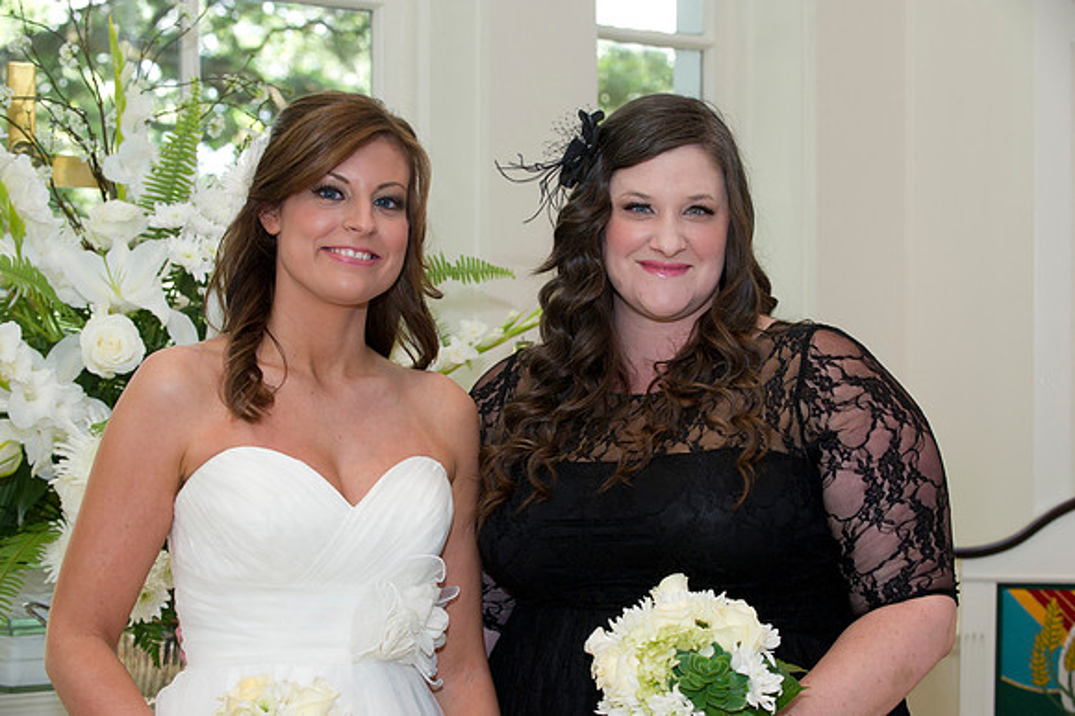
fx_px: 2566
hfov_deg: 23.7
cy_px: 358
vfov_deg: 15.9
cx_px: 538
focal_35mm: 86
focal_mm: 86
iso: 800
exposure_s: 1/125
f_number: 5.6
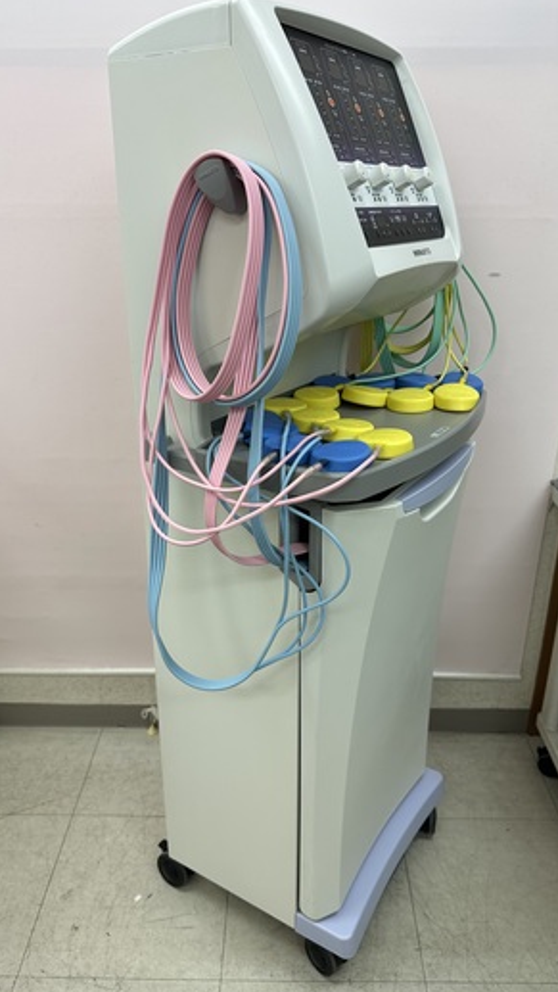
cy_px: 489
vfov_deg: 69.8
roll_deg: +0.0
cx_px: 284
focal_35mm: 27
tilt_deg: -22.4
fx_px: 710
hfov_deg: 42.9
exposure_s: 1/137
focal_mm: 6.86
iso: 64
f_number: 1.78
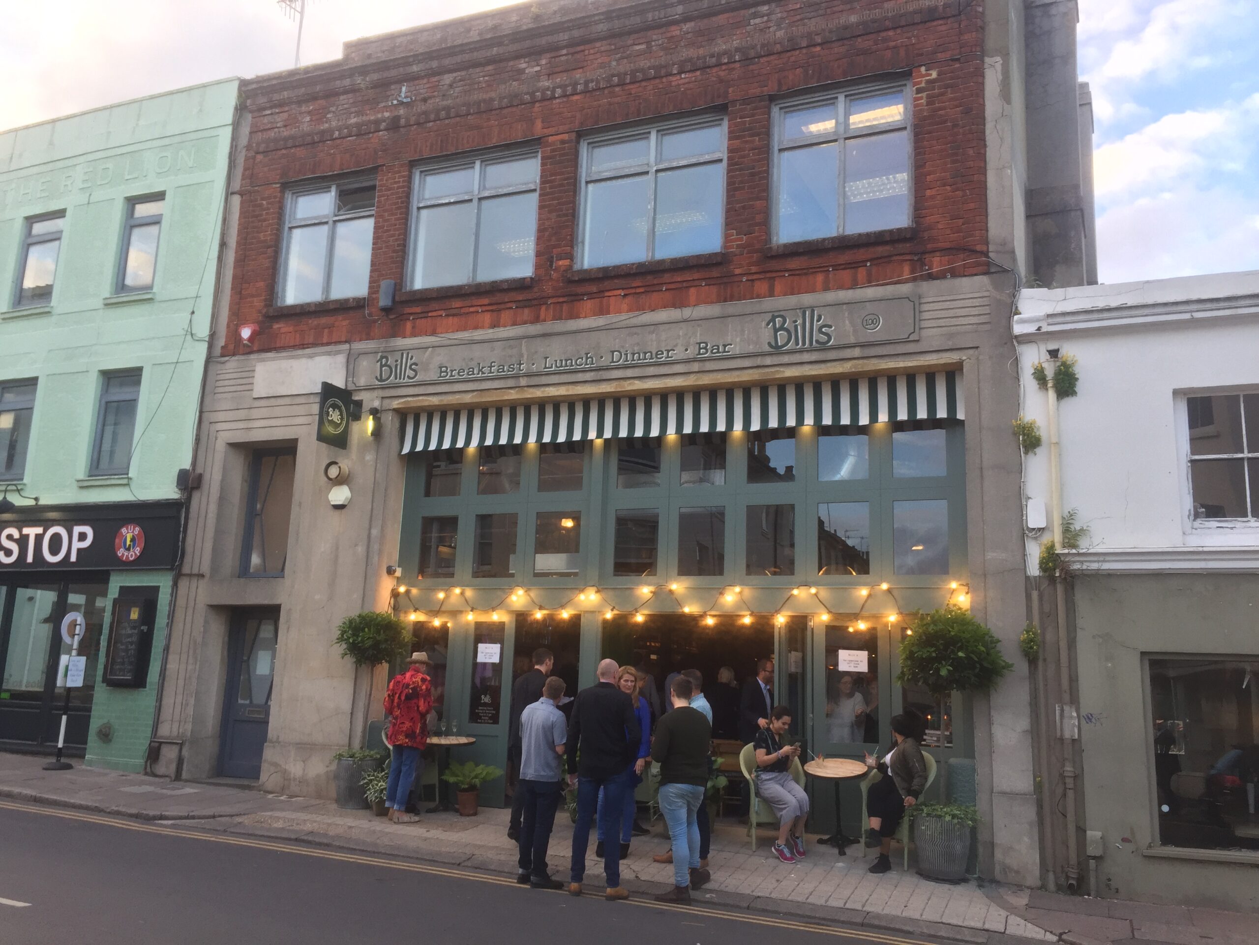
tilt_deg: +11.1
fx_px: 1055
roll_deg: -3.7
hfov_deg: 61.7
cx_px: 630
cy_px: 472
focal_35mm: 29
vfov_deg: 48.2
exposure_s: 1/100
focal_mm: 4.15
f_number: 2.2
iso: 40
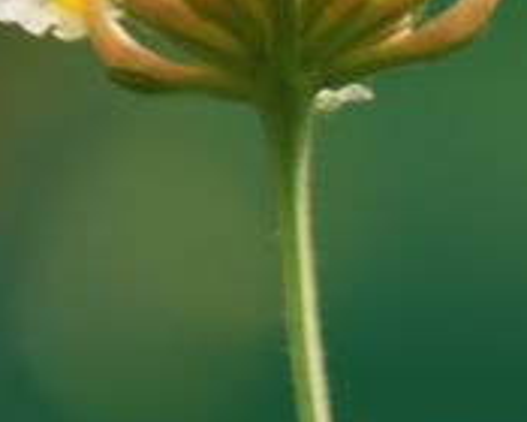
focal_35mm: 1291
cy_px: 537
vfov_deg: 1.2
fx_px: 20136
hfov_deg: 1.5
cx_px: 1196
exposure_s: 1/160
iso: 100
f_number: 5.6
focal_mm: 200
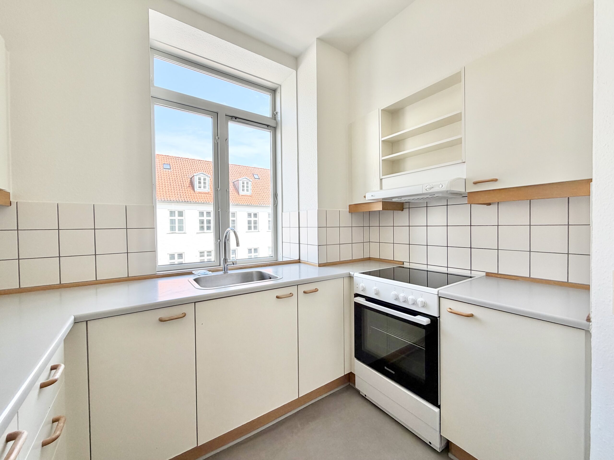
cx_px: 307
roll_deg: +1.2
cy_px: 230
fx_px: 248
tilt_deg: -0.5
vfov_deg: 85.7
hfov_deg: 102.1
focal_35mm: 14
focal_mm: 2.22
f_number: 2.2
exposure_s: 1/212
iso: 64
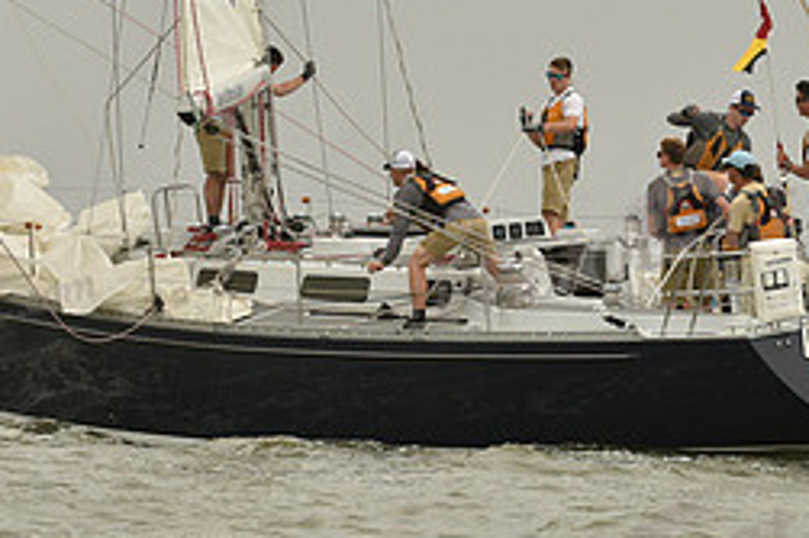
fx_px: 10397
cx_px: 264
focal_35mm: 463
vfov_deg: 3.0
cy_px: 121
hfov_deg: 4.5
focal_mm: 200
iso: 400
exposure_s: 1/800
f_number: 7.1
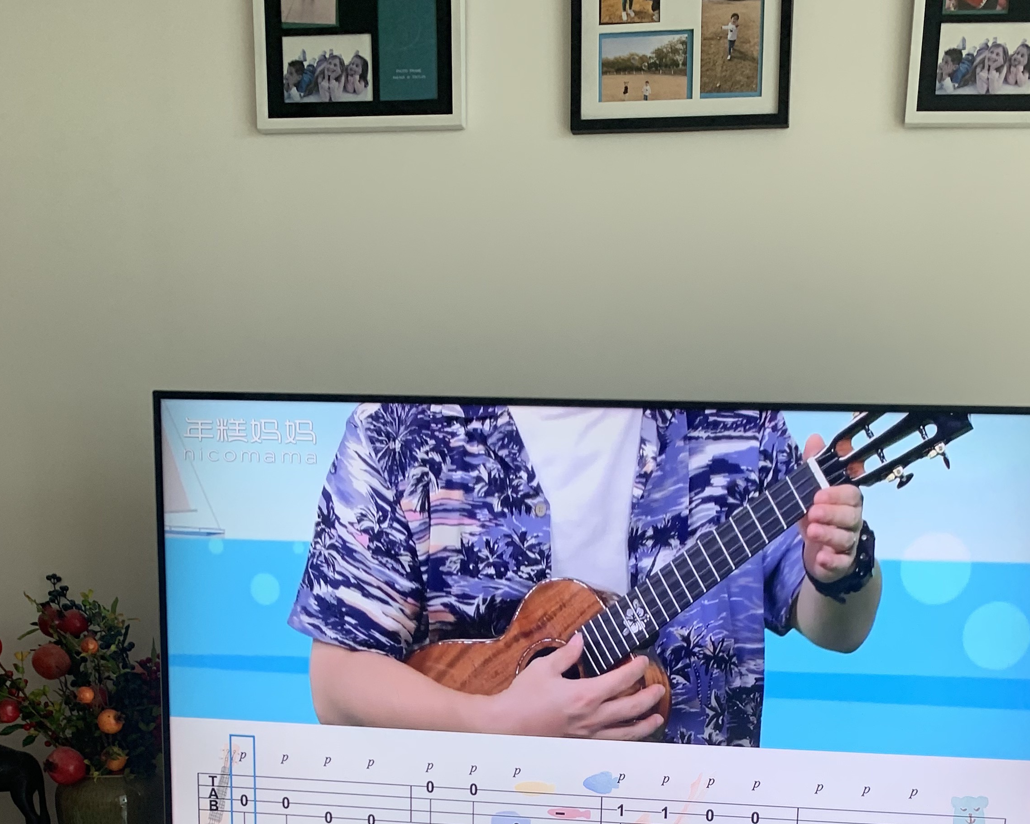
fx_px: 1372
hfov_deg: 40.8
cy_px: 899
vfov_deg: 30.1
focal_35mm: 45
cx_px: 659
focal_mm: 4.25
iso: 50
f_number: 1.8
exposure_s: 1/49
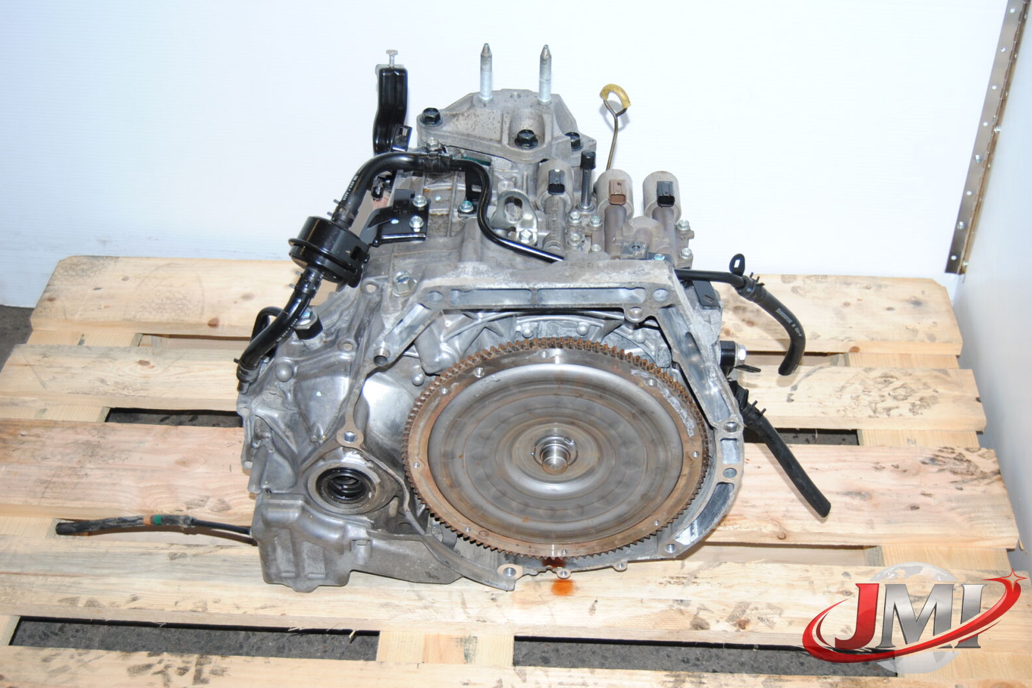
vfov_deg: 27.5
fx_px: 1405
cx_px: 524
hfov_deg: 40.3
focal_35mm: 49
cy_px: 345
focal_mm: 32
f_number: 4.5
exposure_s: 1/200
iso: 400
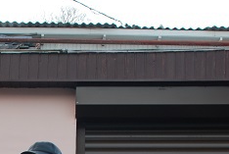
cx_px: -8
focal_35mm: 123
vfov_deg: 10.7
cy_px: 244
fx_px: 784
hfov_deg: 16.2
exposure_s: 1/80
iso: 200
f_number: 4.5
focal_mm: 24
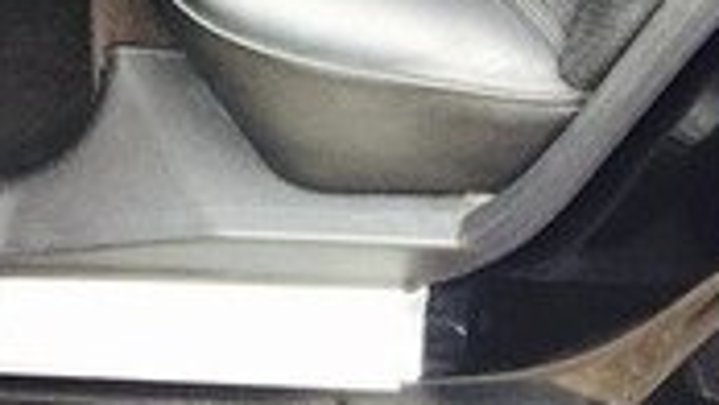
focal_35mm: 90
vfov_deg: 12.1
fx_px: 1716
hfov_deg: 23.6
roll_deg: +12.7
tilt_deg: -36.8
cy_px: -388
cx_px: 293
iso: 200
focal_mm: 4.15
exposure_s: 1/33
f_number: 2.2
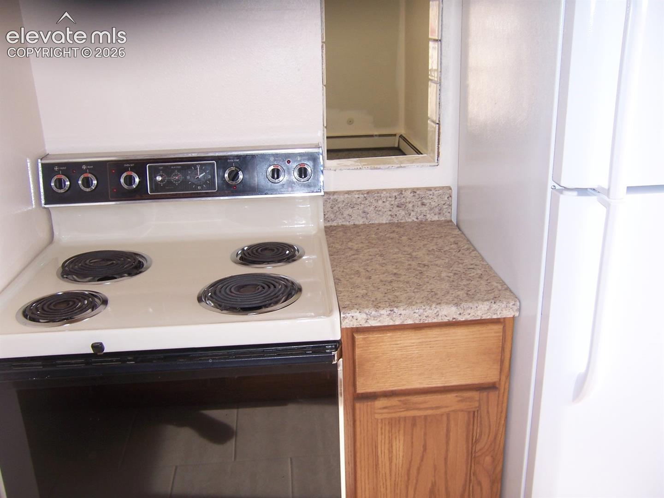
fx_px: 633
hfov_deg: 55.4
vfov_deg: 42.9
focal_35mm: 33
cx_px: 332
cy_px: 249
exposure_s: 1/60
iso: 80
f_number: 2.8
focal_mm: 5.5
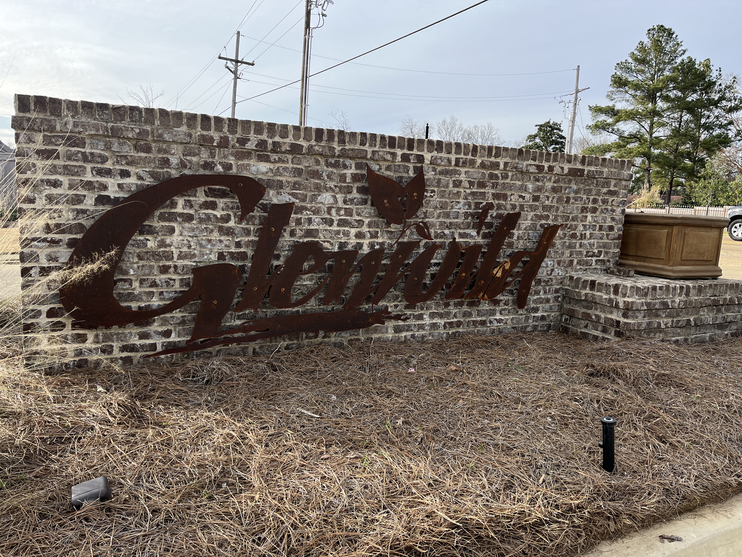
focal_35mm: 26
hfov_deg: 67.3
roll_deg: -5.1
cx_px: 371
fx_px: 557
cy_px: 278
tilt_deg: -7.0
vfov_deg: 53.1
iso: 50
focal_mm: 5.1
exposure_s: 1/1776
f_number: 1.6
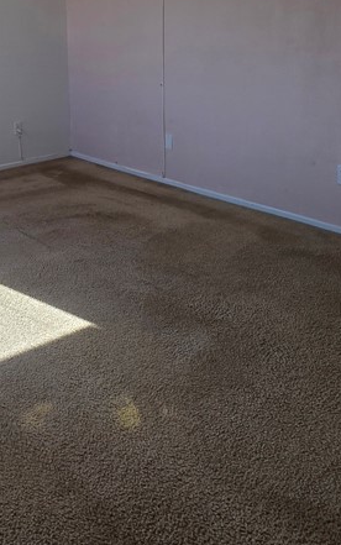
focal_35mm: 32
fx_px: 475
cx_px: 58
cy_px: 105
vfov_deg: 55.2
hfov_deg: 37.7
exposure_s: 1/455
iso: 40
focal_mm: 2.2
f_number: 1.9
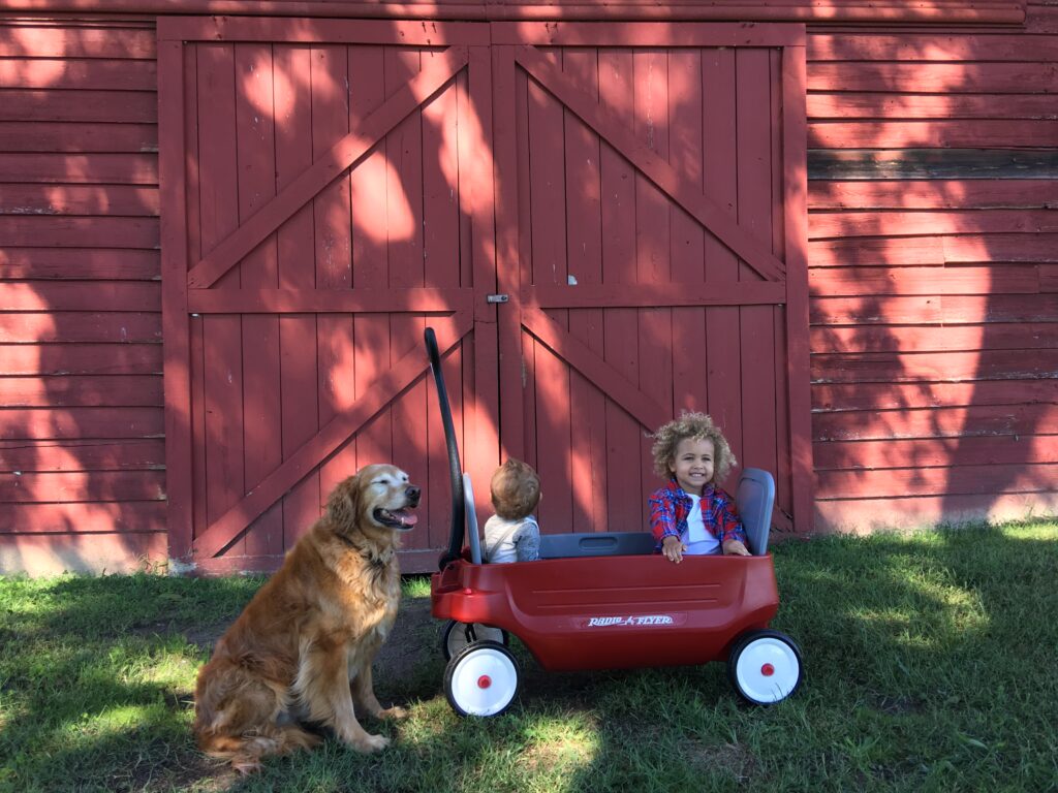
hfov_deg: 61.7
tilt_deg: -0.5
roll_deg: +0.5
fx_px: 886
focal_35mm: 29
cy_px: 396
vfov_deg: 48.2
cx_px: 529
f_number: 2.2
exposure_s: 1/120
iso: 25
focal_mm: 4.15
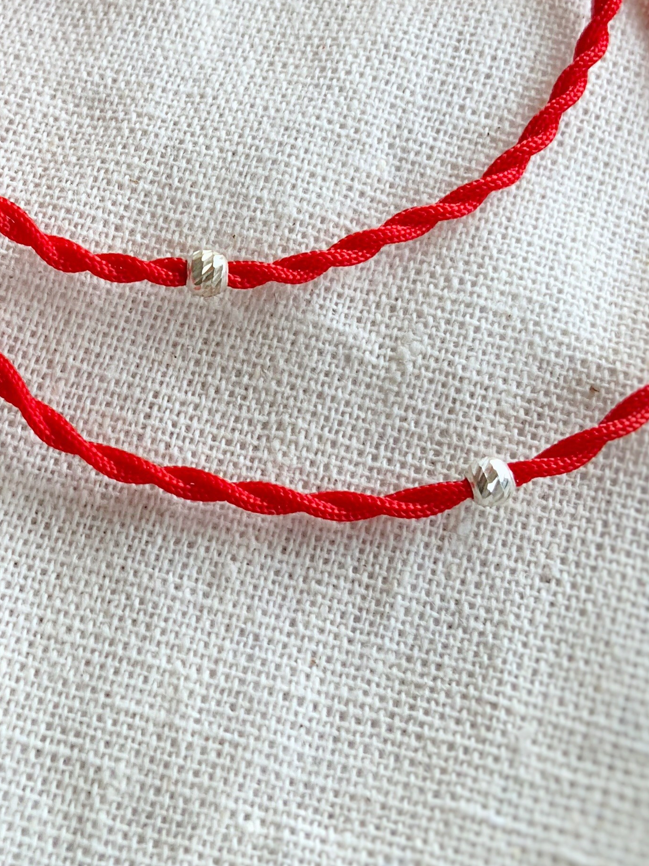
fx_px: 1600
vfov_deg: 29.9
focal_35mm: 64
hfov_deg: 22.5
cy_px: 246
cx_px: 98
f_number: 1.8
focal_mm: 3
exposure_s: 1/122
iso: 32
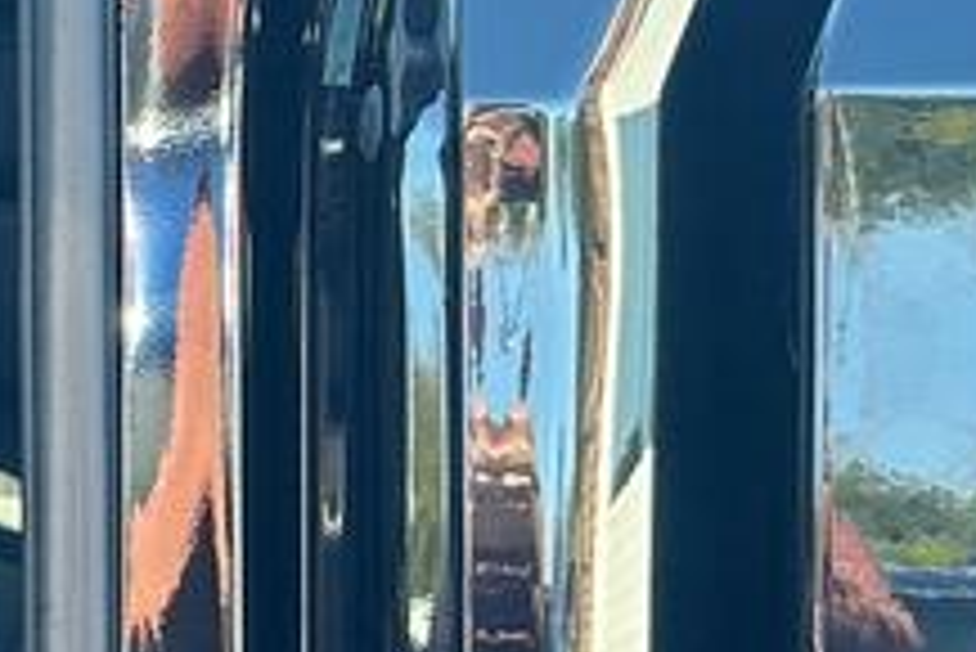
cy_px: 306
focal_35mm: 147
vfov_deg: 9.3
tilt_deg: -7.4
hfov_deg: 12.5
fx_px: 3988
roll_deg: +0.9
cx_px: -904
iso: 80
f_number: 1.78
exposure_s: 1/121
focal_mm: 6.86
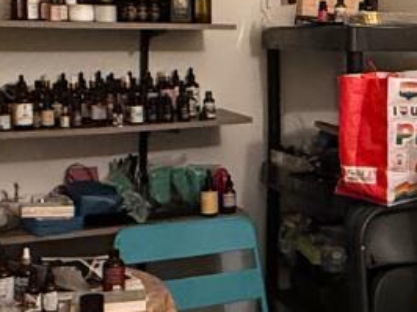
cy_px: 107
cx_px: 560
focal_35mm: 79
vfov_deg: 18.6
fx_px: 951
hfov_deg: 21.9
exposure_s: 1/60
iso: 800
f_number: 2.2
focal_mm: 2.22
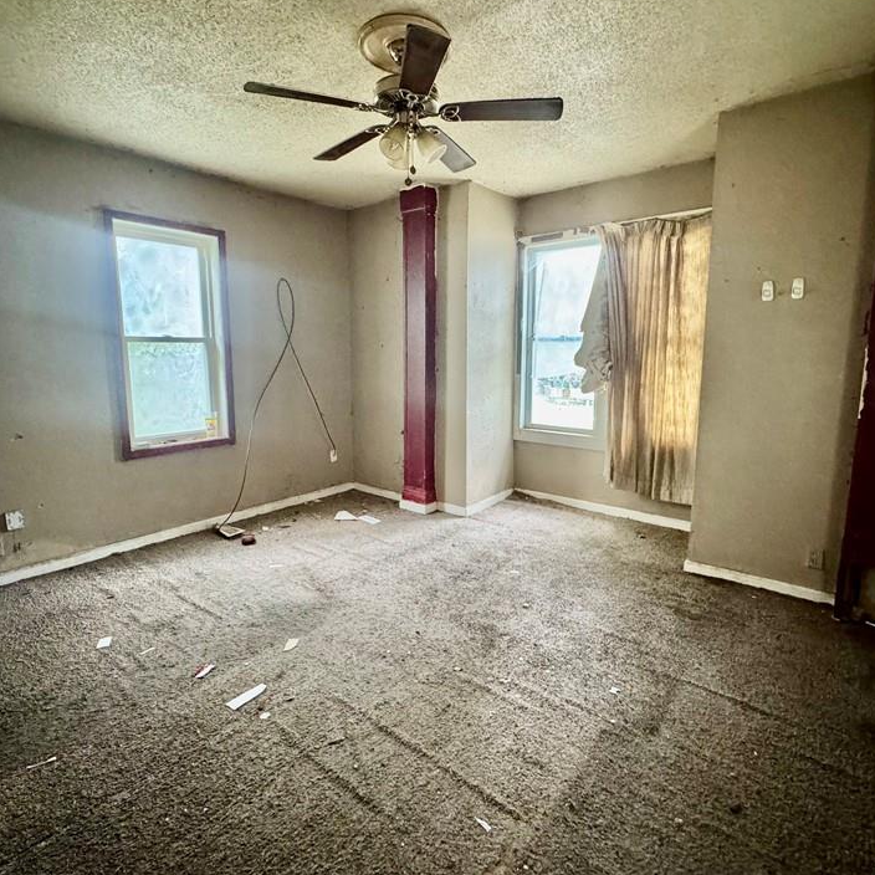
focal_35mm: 18
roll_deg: +0.5
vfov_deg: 80.7
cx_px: 454
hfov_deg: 80.7
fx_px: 515
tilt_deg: -7.5
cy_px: 420
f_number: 2.2
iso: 1000
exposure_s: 1/60
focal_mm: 2.22
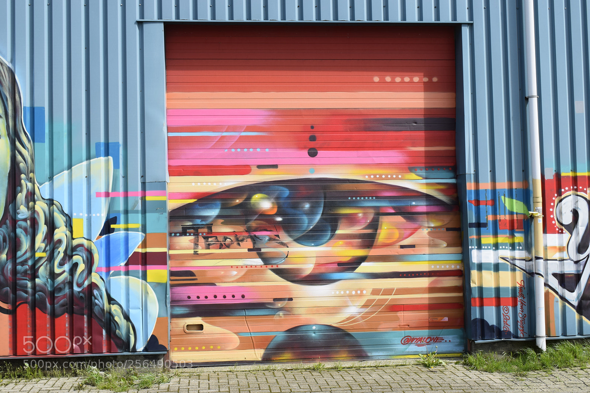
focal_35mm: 48
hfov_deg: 41.1
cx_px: 295
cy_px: 196
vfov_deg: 28.1
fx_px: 786
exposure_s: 1/320
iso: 200
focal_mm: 32
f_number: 9
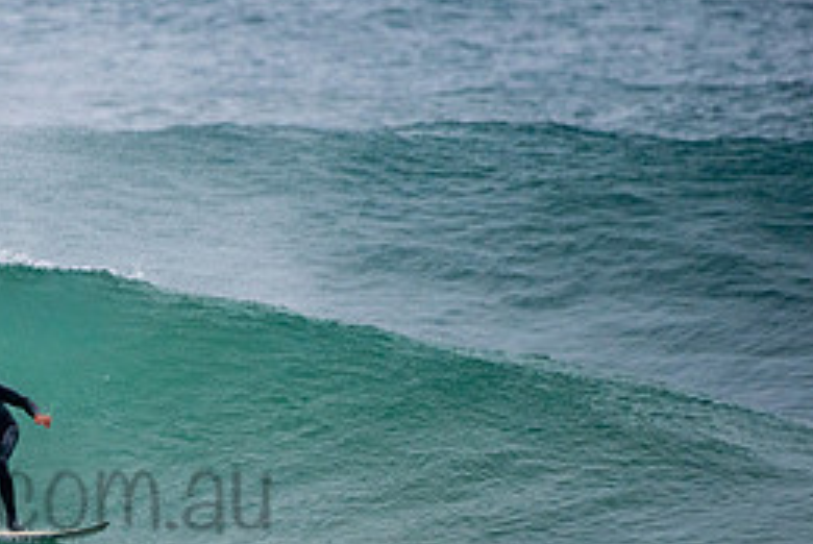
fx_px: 25186
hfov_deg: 1.8
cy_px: 458
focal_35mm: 1114
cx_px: -59
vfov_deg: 1.2
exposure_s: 1/1250
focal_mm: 500
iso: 800
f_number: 5.6
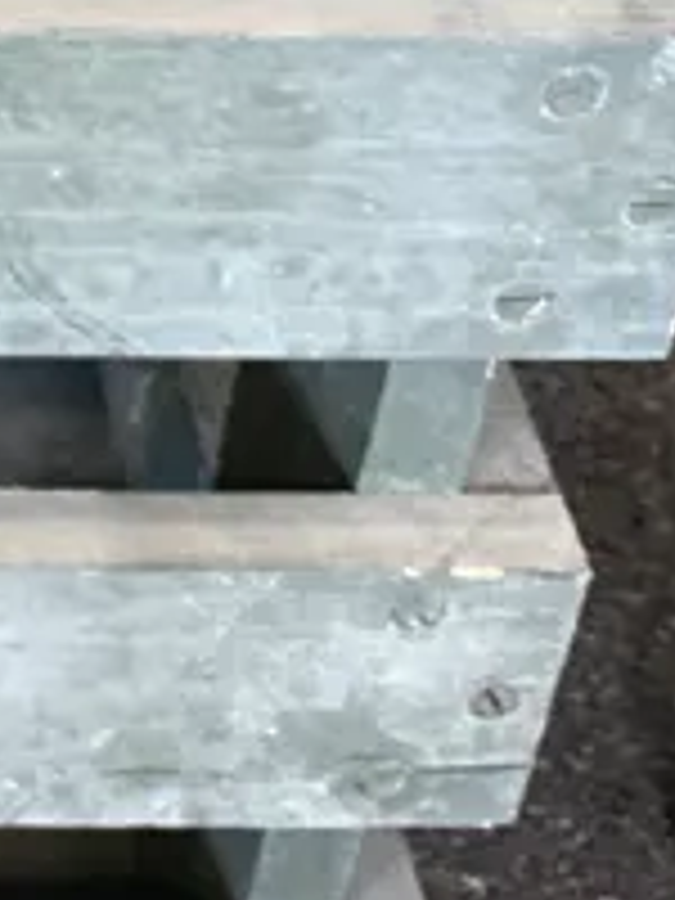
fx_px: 3458
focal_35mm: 133
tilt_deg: -34.6
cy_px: -279
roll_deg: -1.1
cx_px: -684
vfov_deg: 14.2
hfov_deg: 10.3
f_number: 1.8
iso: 80
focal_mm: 4.25
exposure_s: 1/50
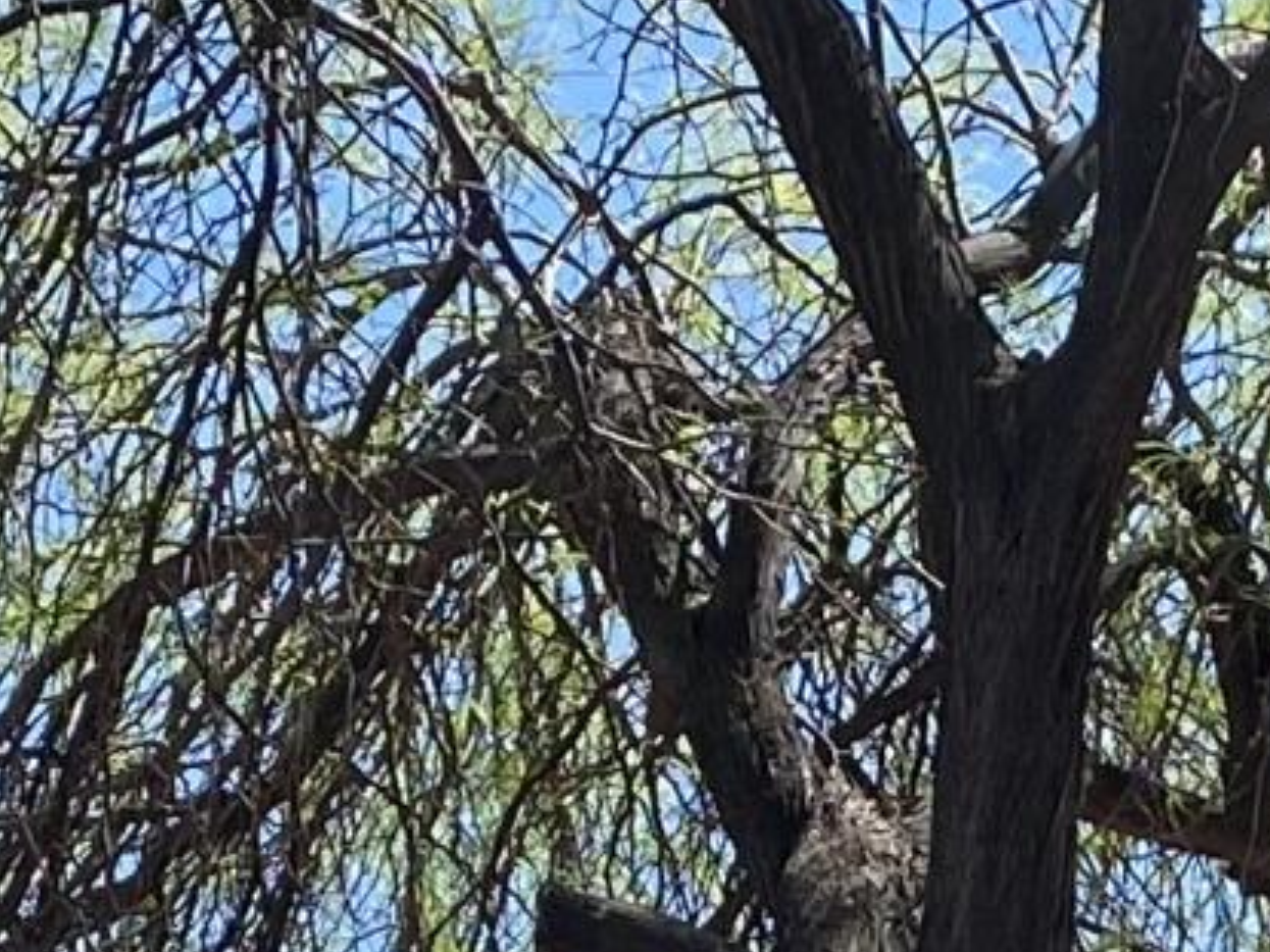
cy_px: 2388
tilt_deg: +3.1
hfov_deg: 10.5
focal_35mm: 188
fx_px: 6895
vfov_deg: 7.3
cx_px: 1010
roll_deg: +0.4
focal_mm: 4.25
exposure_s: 1/1543
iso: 32
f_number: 1.8
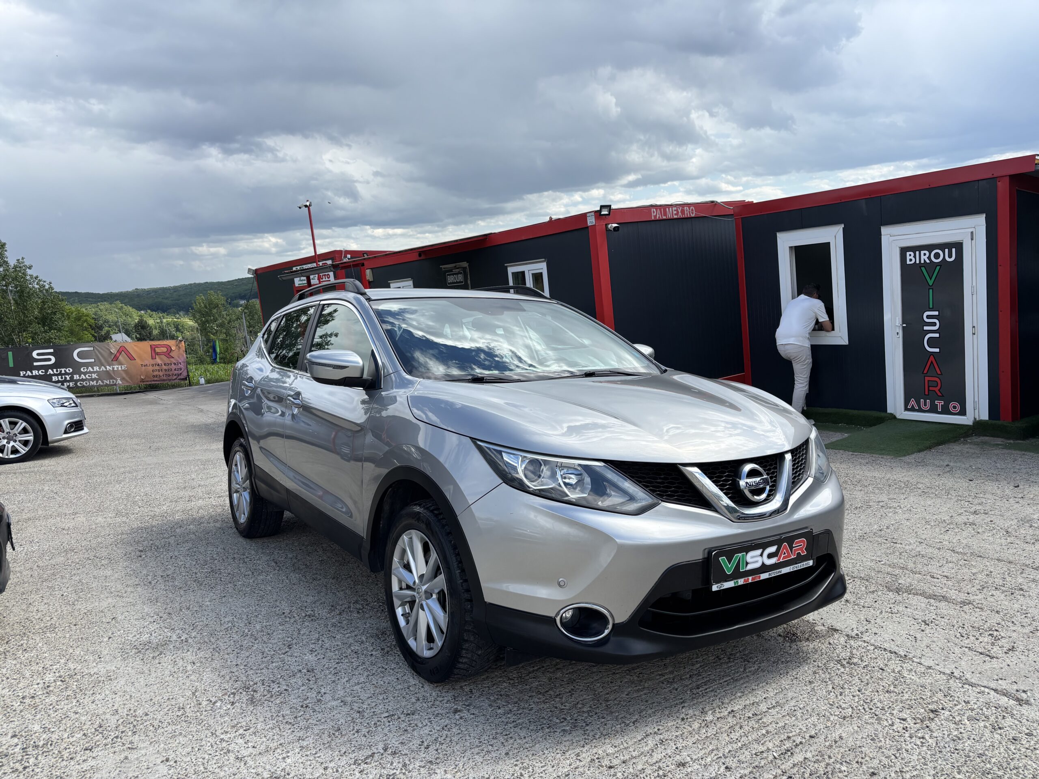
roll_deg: +6.0
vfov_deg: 53.1
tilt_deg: -8.5
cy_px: 390
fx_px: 780
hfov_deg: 67.3
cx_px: 520
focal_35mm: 26
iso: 50
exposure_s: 1/2242
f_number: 1.6
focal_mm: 5.96
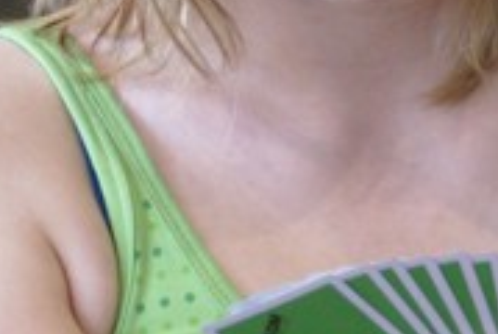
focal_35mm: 352
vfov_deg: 3.9
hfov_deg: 5.8
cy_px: -125
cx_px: 364
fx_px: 4877
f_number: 5.6
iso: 800
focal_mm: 60
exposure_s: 1/30
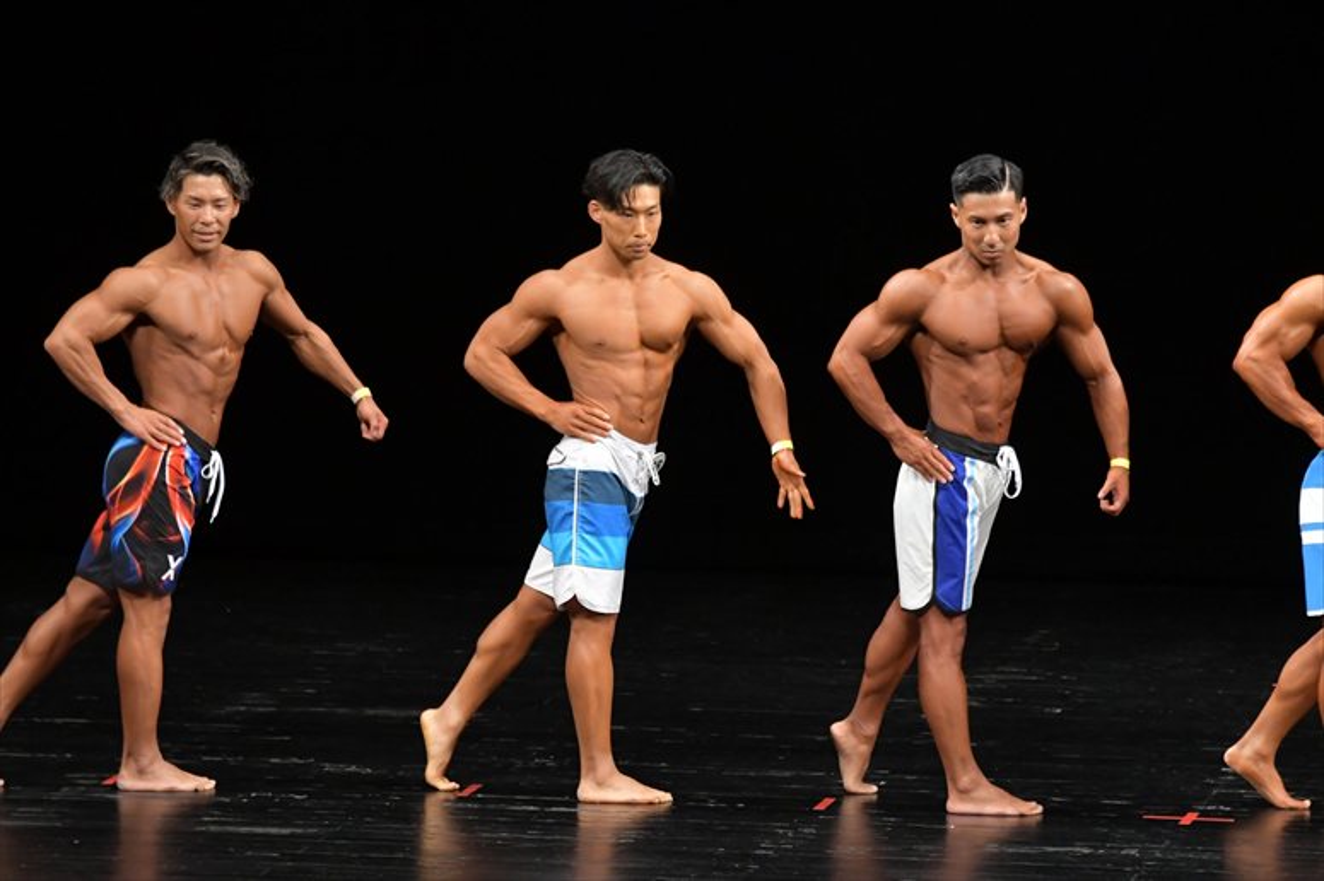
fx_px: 9374
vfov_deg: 5.4
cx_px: 662
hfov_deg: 8.1
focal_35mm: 255
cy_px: 440
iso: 3200
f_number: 5.6
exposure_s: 1/400
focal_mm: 170
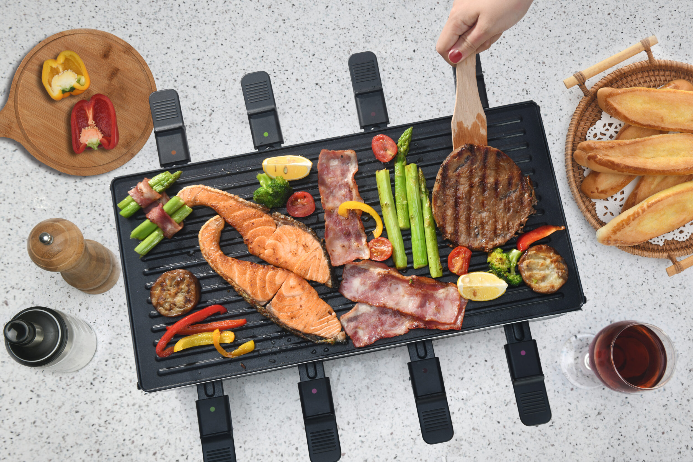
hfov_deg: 43.6
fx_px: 866
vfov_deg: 29.9
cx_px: 346
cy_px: 228
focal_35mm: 45
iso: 80
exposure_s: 1/125
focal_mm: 44
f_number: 7.1
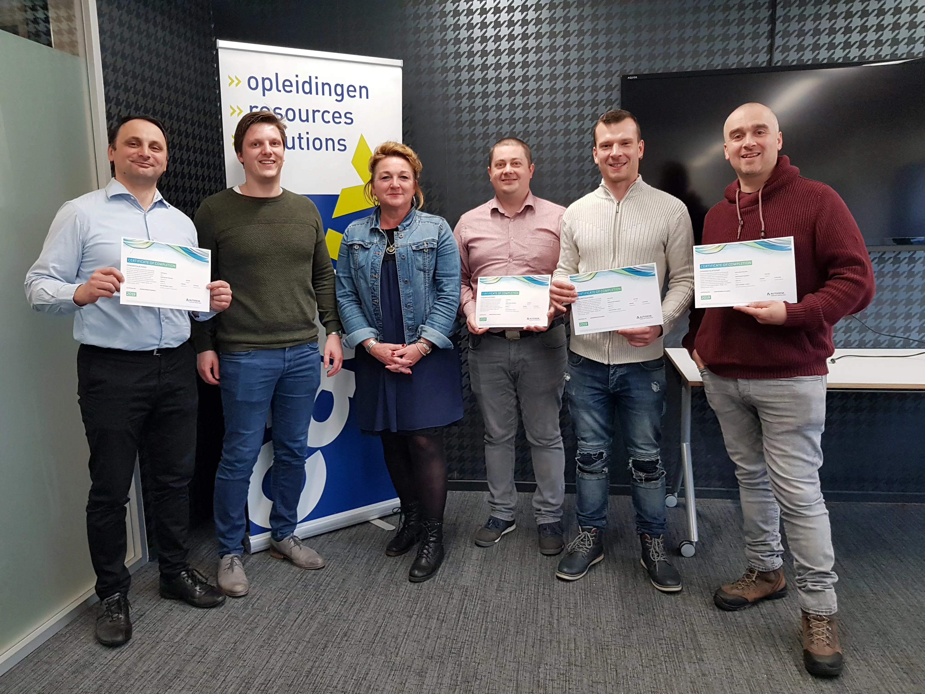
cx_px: 462
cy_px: 347
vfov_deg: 53.1
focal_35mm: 26
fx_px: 695
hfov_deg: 67.3
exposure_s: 1/50
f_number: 1.7
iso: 160
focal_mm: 4.2
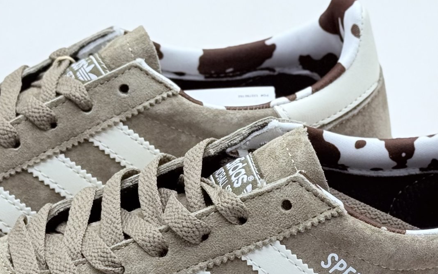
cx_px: 219
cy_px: 142
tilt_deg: -24.9
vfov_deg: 25.3
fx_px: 609
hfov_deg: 39.6
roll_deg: +0.0
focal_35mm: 51
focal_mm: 6.76
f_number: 1.78
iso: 64
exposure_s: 1/583
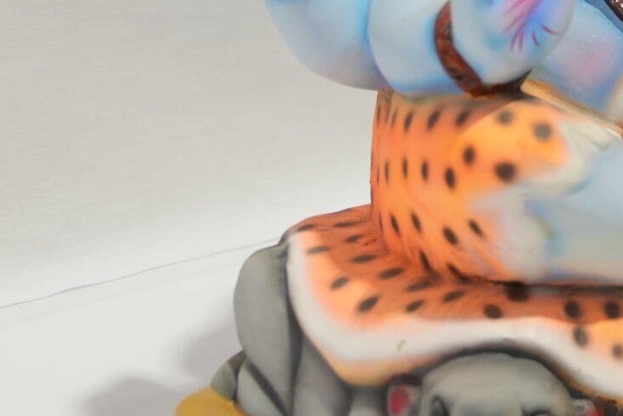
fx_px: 2181
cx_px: 606
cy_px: 15
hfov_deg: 16.0
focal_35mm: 126
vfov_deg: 10.8
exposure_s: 1/200
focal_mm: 36
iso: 500
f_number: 3.5
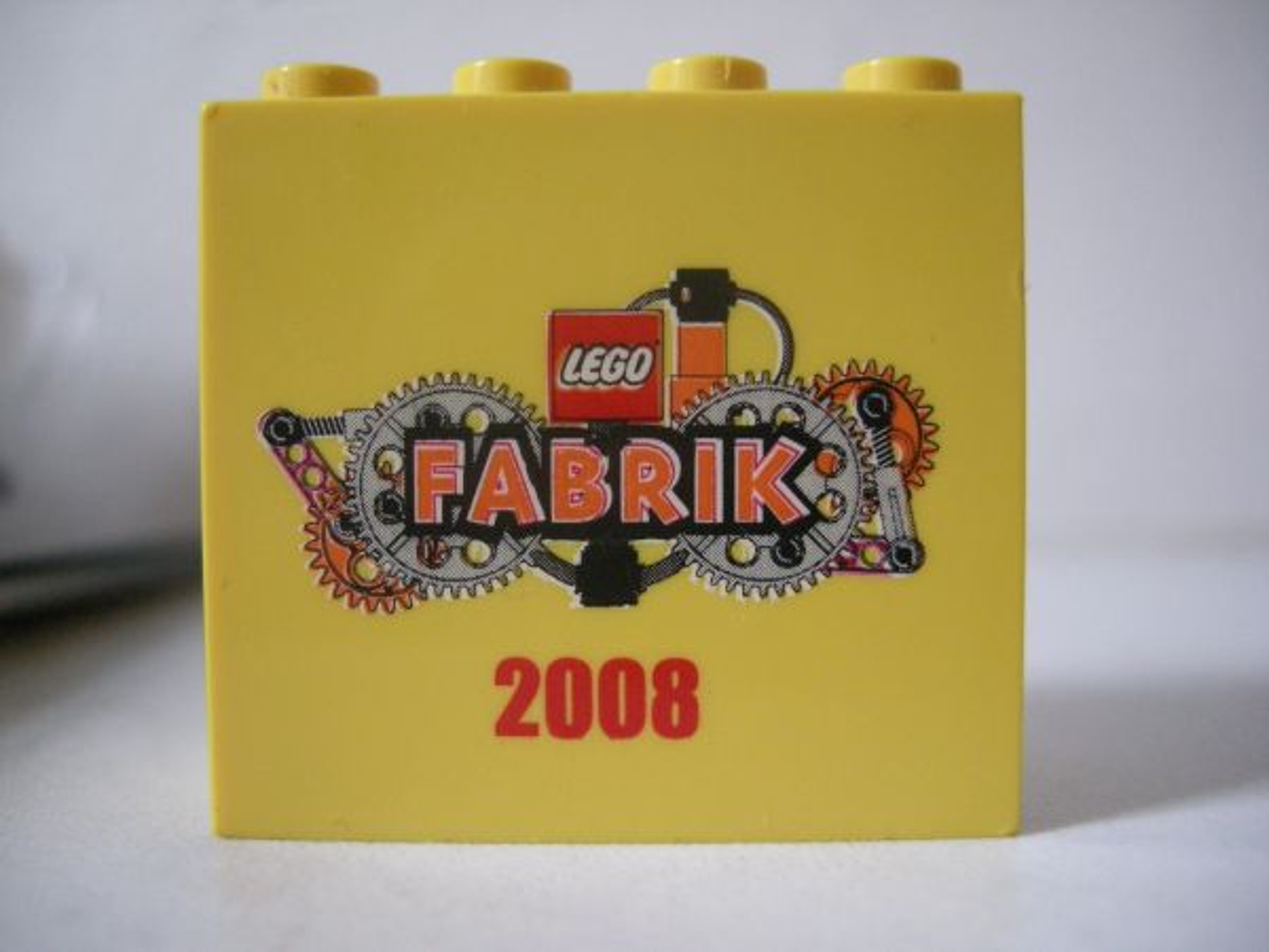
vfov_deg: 39.7
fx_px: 1320
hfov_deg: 51.4
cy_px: 476
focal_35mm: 36
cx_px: 634
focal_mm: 7.5
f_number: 2.7
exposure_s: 1/34.8
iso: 400
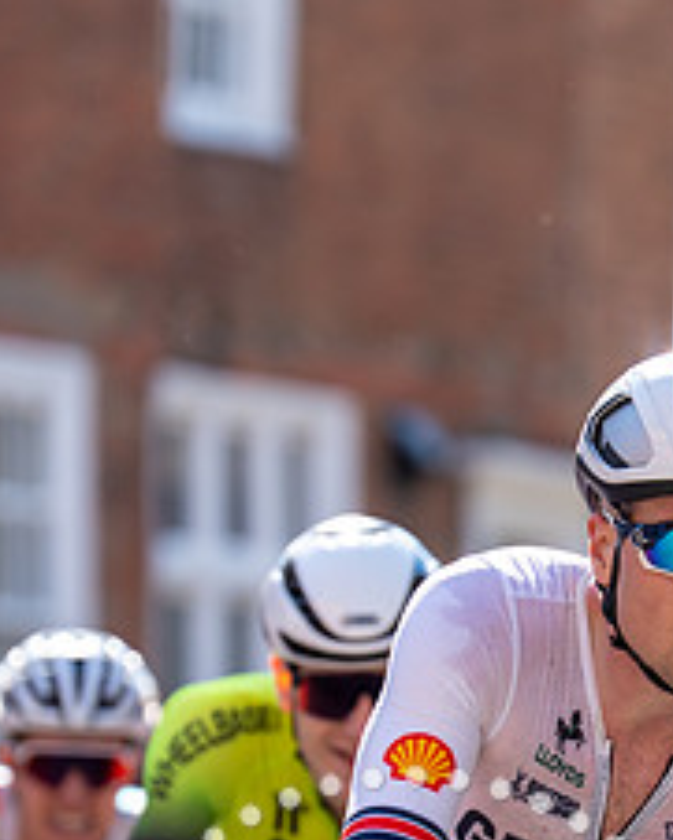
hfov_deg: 3.1
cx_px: 664
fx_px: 12416
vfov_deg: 3.9
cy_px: 799
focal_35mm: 499
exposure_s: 1/1000
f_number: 3.5
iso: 200
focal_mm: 178
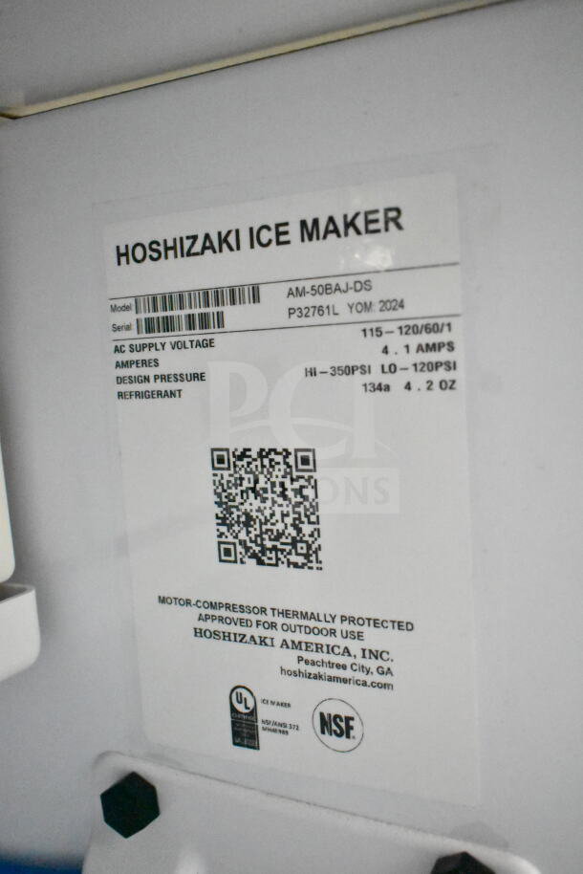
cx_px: 292
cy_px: 437
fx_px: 837
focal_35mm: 34
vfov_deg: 55.1
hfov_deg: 38.4
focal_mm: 23
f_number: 3.8
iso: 25600
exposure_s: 1/30
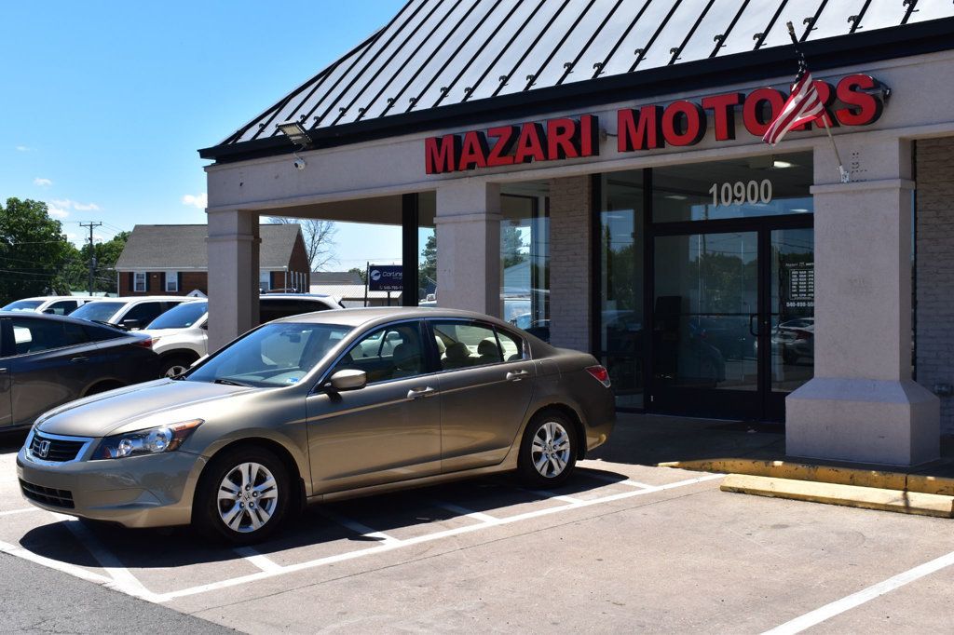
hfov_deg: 45.0
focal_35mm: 44
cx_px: 477
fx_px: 1152
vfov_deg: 30.8
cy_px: 318
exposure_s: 1/500
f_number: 11
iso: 400
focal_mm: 29
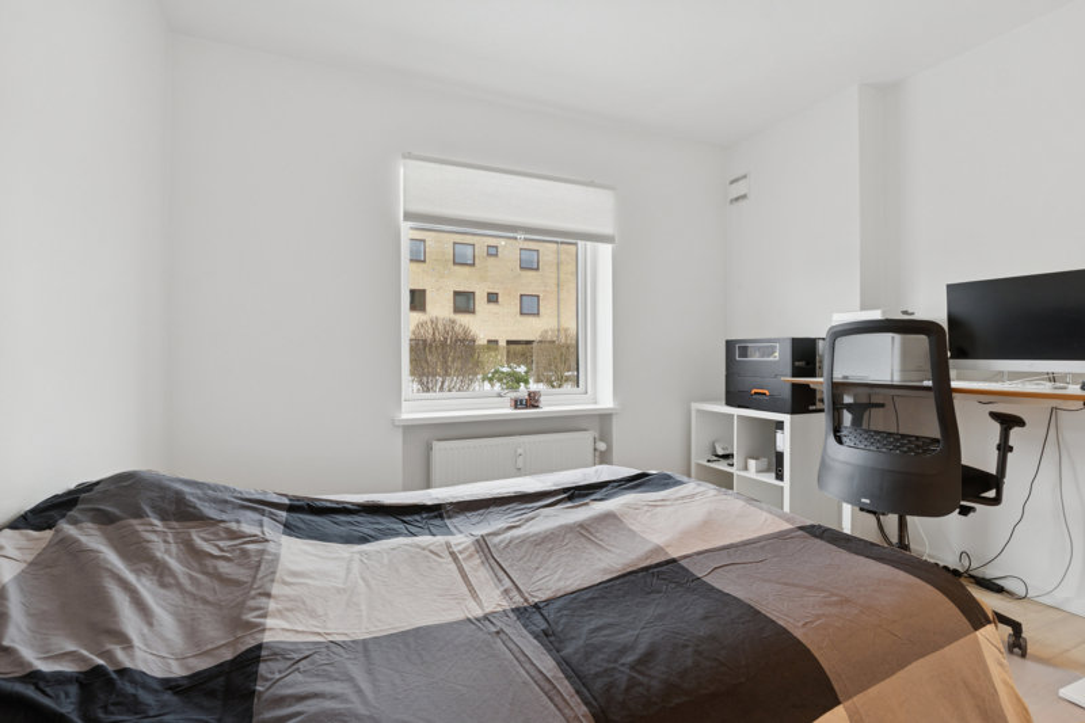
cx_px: 542
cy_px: 362
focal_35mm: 18
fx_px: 542
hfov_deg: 90.0
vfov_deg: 67.4
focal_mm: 12
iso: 200
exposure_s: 1/20
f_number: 8
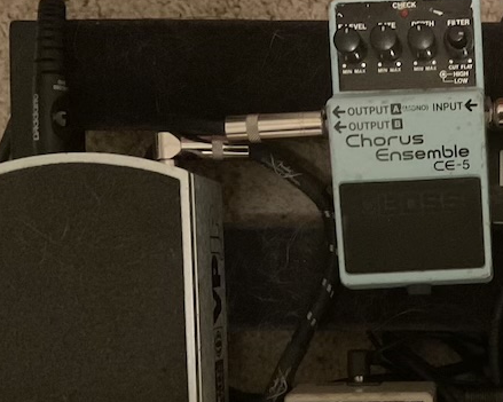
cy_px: 314
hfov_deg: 27.2
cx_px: 500
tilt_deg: -82.3
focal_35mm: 66
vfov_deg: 22.9
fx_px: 982
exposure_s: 1/15
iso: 800
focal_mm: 3
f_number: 1.8
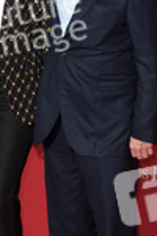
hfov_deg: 7.8
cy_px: 110
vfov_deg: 11.7
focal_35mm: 176
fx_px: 1151
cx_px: 53
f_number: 5
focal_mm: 66
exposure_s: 1/250
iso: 800
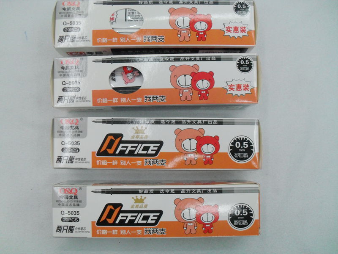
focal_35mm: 35
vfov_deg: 40.7
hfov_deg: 52.6
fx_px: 342
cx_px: 169
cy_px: 127
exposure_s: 1/90
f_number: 2.8
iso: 200
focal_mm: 6.2
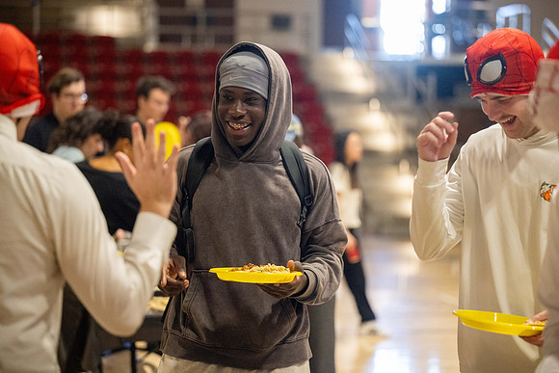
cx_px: 280
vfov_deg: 13.0
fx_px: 1631
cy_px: 186
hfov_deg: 19.5
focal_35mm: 105
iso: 5000
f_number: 2.8
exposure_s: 1/250
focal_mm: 105
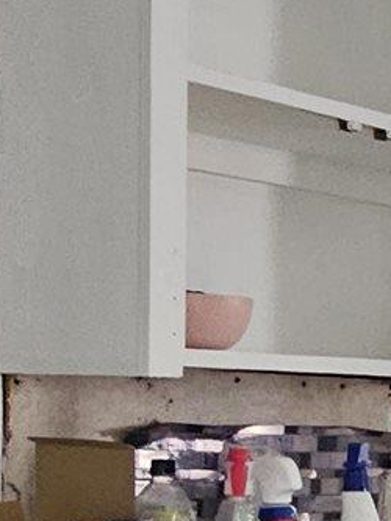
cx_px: 479
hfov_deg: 15.8
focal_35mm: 90
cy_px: 427
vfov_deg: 21.5
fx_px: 1355
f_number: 2.2
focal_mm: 2.2
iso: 640
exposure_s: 1/24
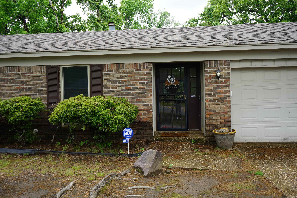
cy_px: 99
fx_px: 247
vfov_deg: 43.6
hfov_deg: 61.9
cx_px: 148
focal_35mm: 30
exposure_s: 1/80
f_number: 8
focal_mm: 30
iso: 100
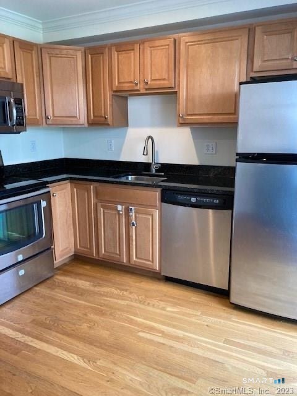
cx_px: 148
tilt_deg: -10.9
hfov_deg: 49.7
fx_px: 320
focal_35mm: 28
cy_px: 198
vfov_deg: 63.4
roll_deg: -0.6
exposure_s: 1/60
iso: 125
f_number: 1.8
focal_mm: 3.99
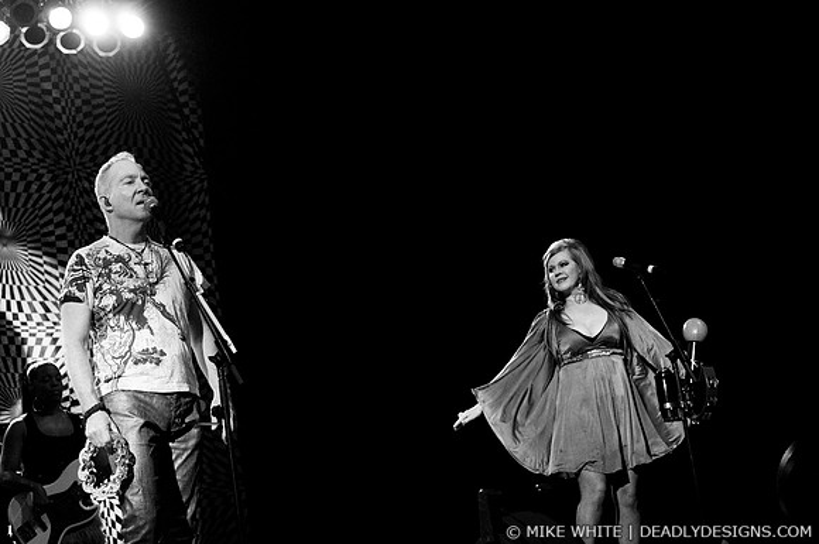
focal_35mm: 72
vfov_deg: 18.9
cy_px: 272
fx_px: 1636
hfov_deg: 28.1
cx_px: 410
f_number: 3.5
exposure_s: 1/320
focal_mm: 48
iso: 800
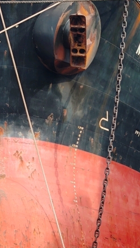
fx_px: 640
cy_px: 143
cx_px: 1
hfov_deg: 12.4
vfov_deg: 22.0
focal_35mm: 97
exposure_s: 1/1447
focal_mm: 8.71
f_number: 1.67
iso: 50
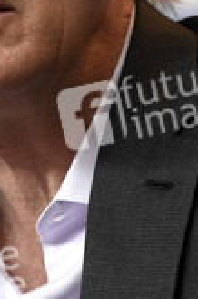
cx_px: -15
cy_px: 16
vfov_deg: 4.0
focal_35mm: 513
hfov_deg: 2.7
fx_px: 4241
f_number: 3.2
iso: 800
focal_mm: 140
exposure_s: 1/320
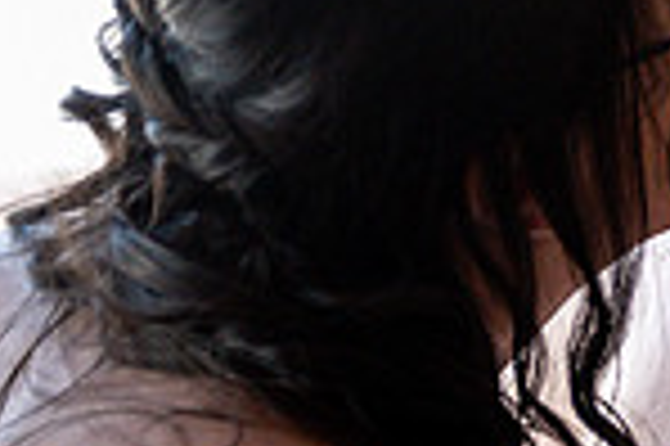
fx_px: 3774
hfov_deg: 9.8
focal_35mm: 203
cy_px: 412
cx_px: 1003
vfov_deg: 6.7
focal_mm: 52
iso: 1000
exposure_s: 1/125
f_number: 2.8
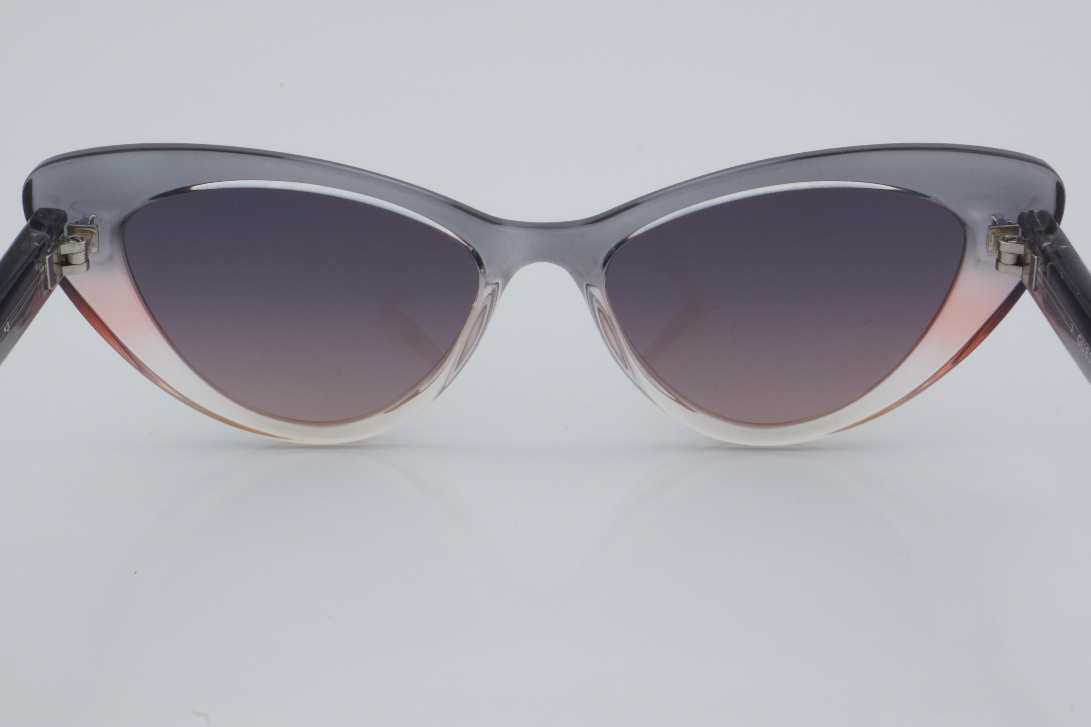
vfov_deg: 18.2
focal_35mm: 75
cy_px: 364
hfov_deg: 27.0
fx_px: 2273
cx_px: 546
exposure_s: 1/4
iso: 100
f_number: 32
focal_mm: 50
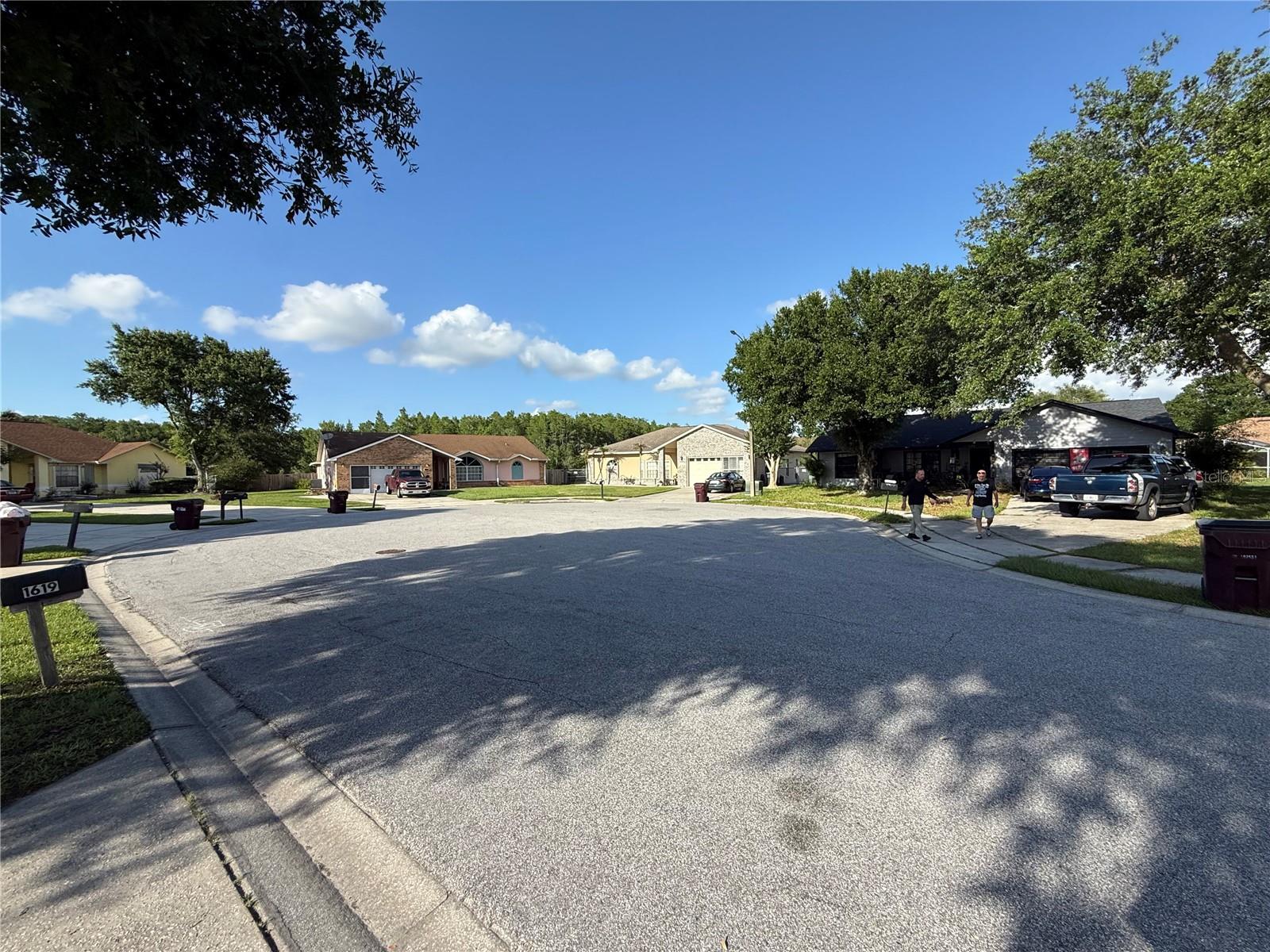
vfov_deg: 85.7
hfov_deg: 102.1
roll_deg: +0.4
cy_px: 476
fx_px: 514
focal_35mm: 14
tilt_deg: +1.8
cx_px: 635
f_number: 2.2
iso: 50
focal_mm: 2.22
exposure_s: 1/1613
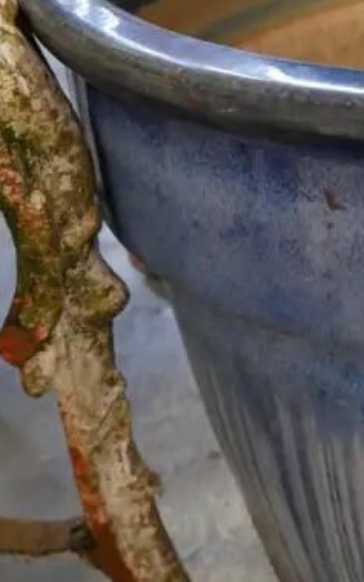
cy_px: 186
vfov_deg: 23.9
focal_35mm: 86
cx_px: 544
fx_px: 1364
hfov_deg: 14.2
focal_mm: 15
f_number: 4
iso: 2500
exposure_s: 1/60
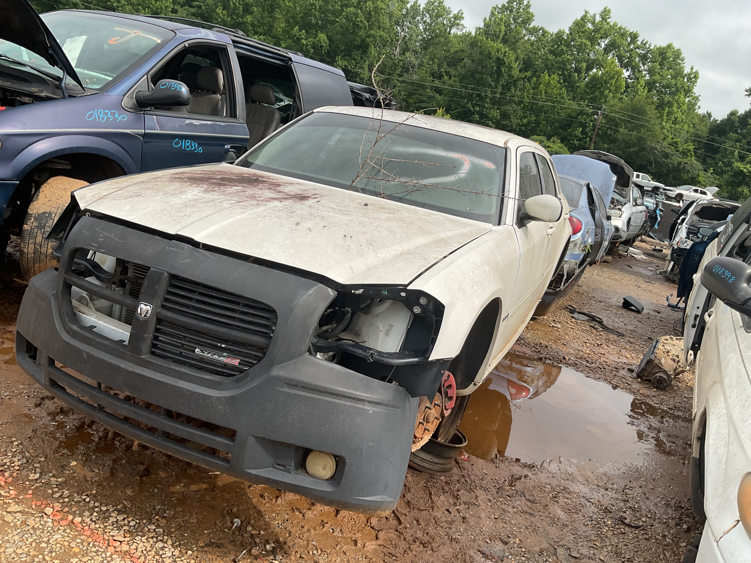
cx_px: 376
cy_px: 282
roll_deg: -11.8
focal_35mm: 29
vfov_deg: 48.2
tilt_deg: -12.9
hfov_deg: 61.7
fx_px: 629
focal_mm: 3
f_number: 1.8
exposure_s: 1/1490
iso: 16
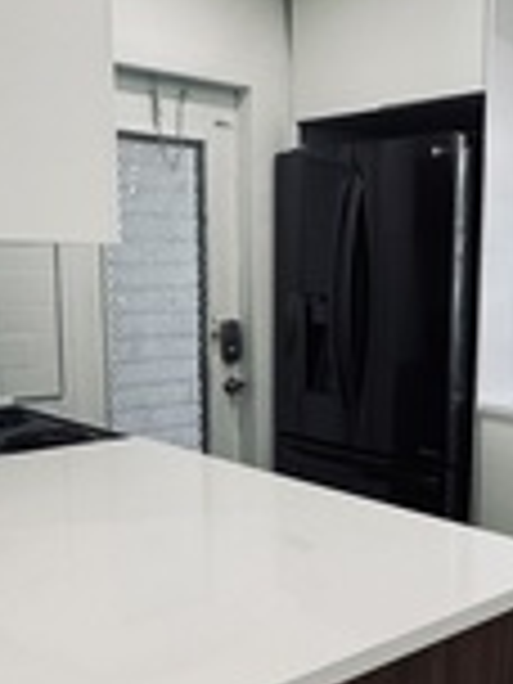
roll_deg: -1.0
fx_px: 909
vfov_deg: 41.0
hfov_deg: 30.9
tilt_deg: -8.2
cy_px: 418
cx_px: 394
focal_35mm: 46
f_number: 2.2
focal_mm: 2.22
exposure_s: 1/120
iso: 80
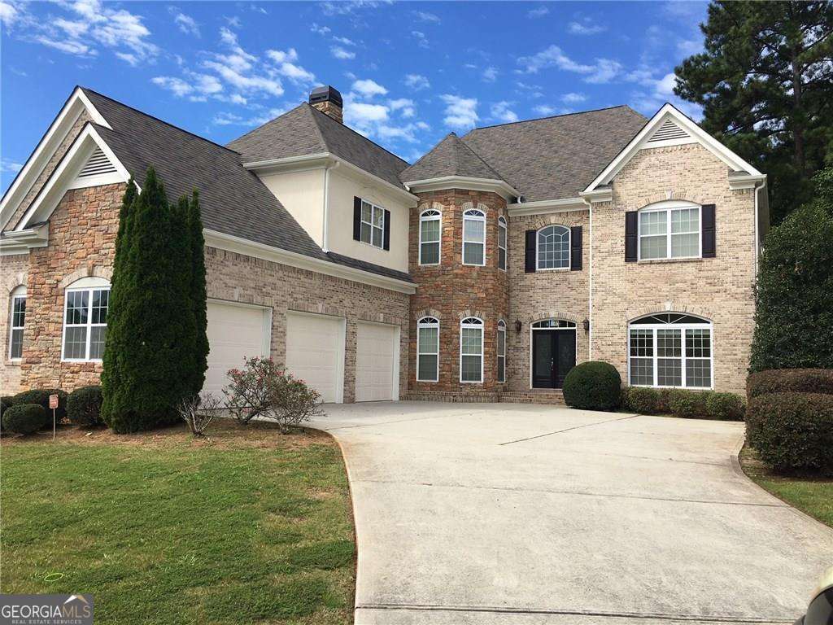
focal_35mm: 29
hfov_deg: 61.7
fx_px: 698
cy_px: 312
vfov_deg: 48.2
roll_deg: -1.0
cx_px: 416
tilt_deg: +4.4
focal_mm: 4.15
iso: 25
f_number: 2.2
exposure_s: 1/1261
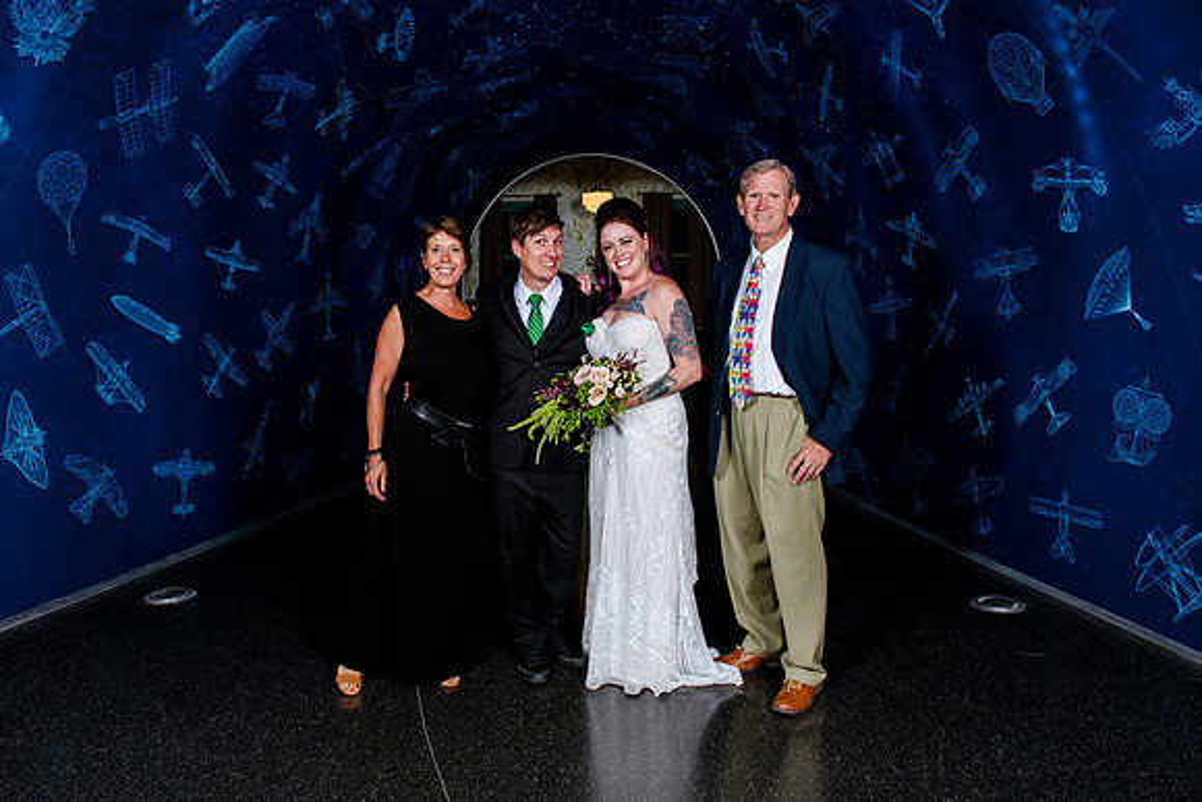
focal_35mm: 27
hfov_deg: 68.2
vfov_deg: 48.7
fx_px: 886
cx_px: 547
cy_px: 387
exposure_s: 1/125
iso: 640
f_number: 6.3
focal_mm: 24
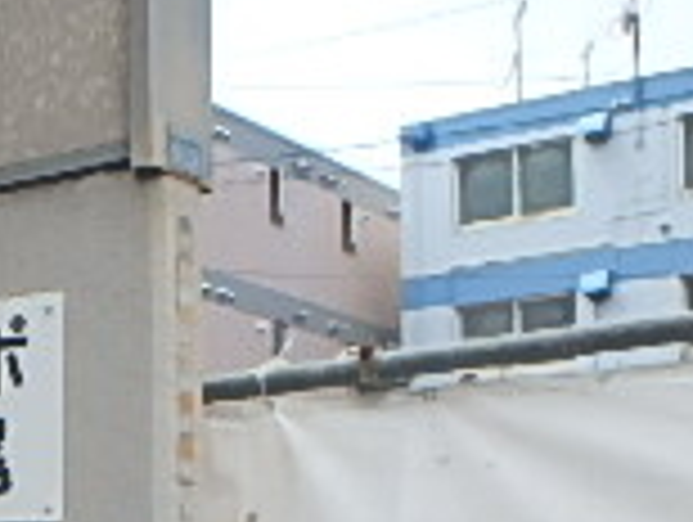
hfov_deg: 20.3
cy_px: 684
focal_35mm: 87
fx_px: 1744
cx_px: -234
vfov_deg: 16.1
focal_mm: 3.7
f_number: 3.5
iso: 125
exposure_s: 1/800
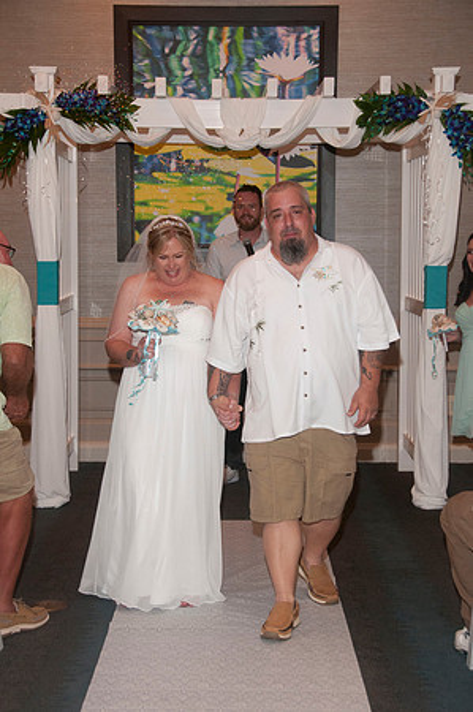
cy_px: 356
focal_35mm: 63
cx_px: 236
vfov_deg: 31.9
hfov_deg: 21.5
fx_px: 1244
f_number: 5.6
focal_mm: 42
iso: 800
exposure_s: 1/60
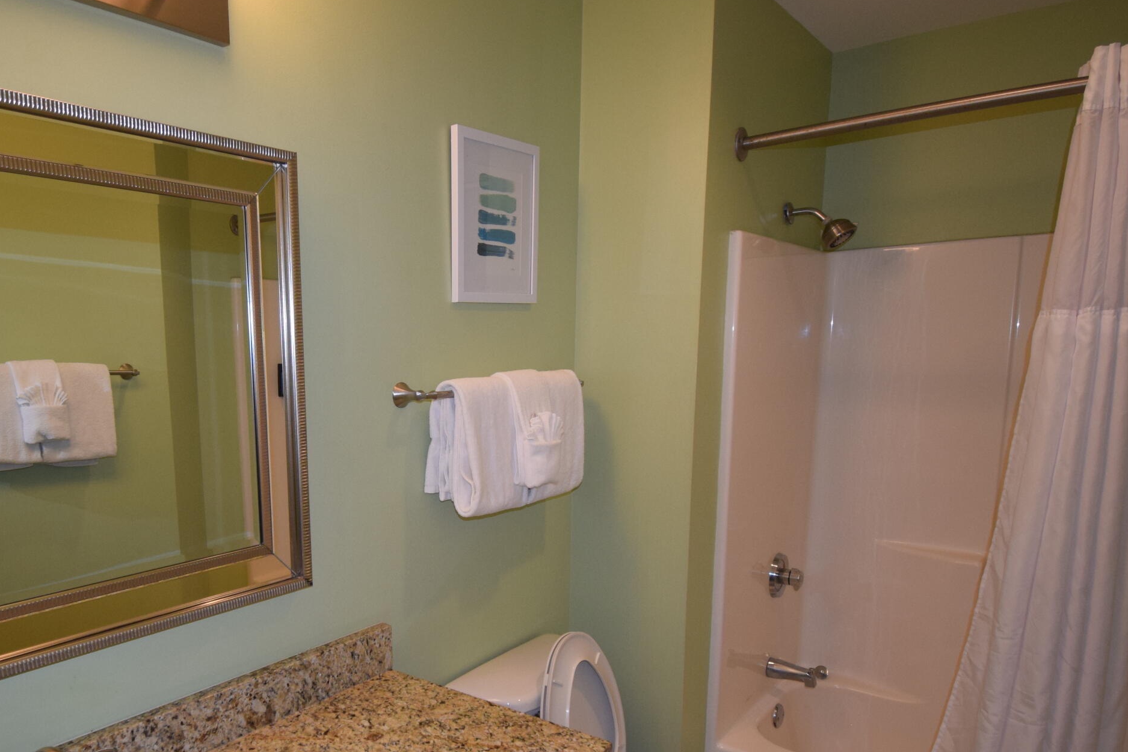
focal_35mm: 24
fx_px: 752
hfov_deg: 72.2
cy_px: 516
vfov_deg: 51.9
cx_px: 408
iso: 800
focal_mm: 10
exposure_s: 1/80
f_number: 4.5
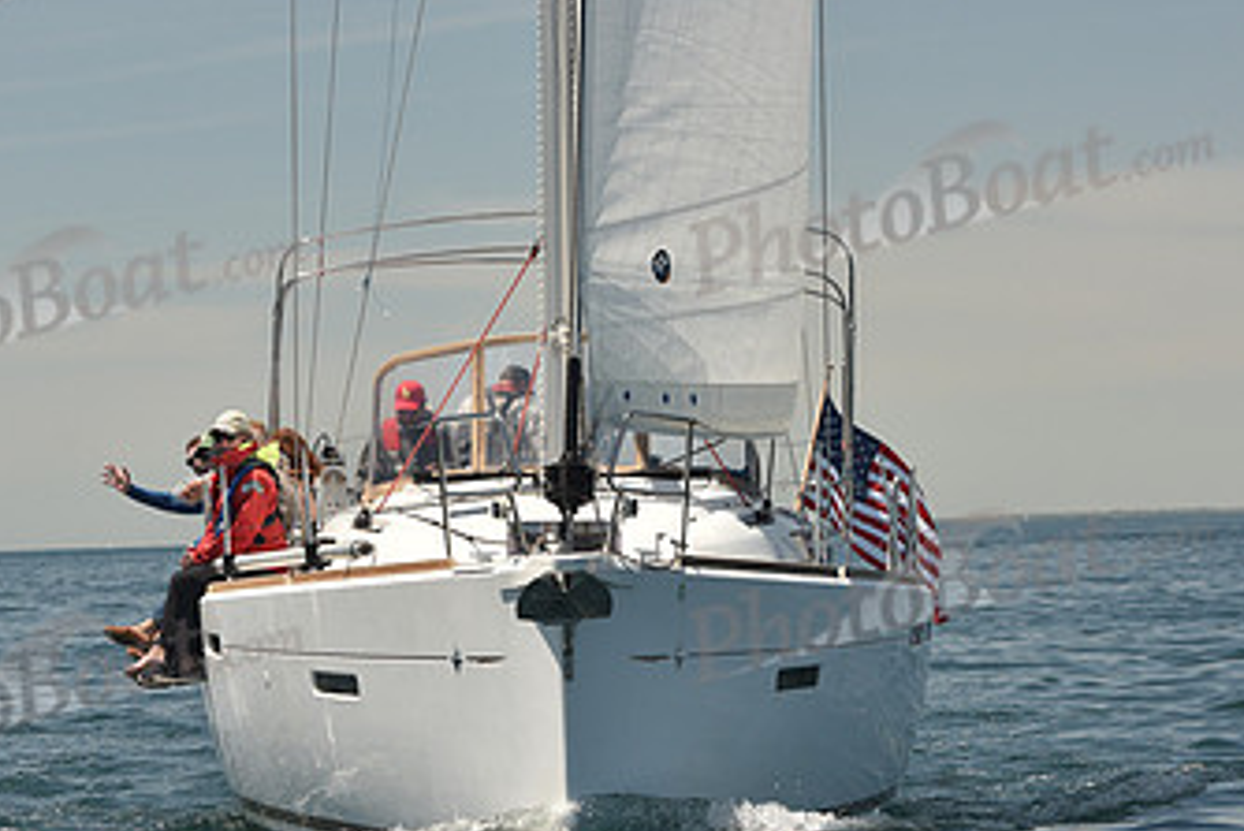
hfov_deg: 12.1
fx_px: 5877
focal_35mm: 170
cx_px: 499
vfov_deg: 8.1
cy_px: 445
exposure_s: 1/800
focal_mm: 98
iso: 250
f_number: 6.3
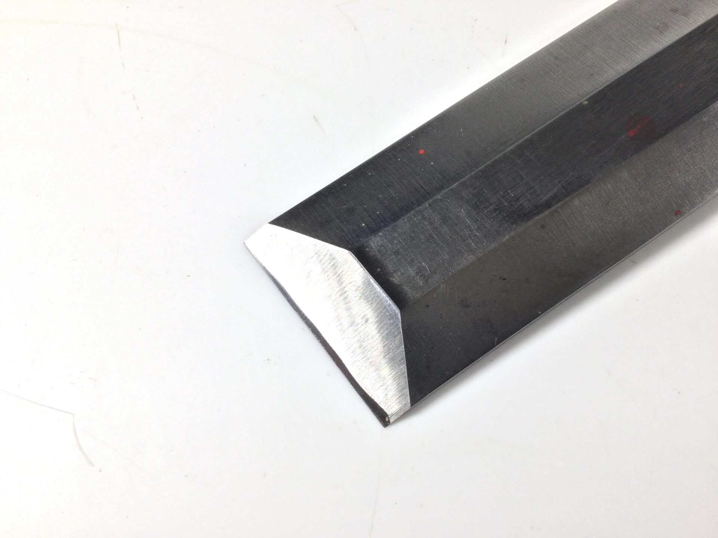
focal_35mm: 31
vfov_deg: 45.4
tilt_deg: -70.8
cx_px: 359
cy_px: 269
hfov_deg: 58.4
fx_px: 643
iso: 25
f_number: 2.4
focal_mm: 3.3
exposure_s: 1/157
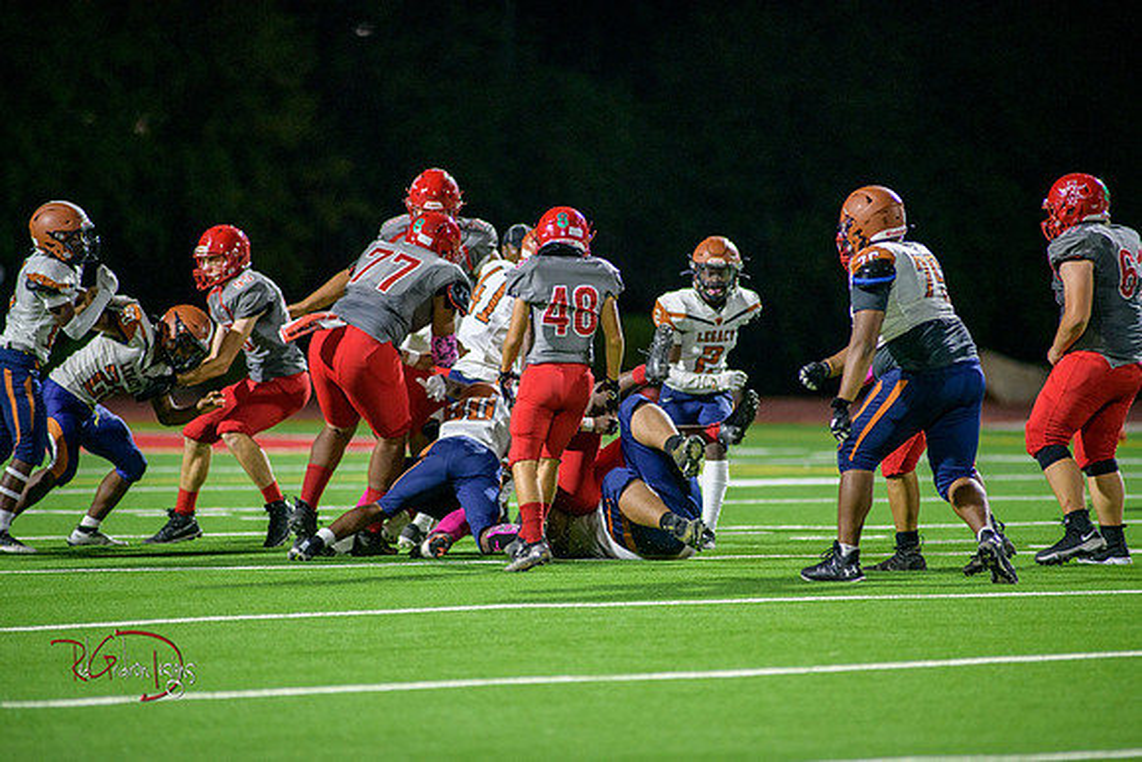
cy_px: 381
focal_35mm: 300
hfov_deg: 6.9
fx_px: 9518
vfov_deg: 4.6
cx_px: 571
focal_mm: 300
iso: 2000
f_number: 2.8
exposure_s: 1/500
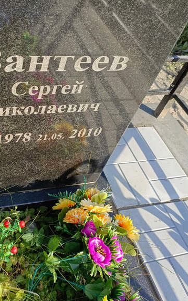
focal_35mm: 37
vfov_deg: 52.8
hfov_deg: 33.3
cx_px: 33
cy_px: 149
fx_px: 303
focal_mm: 4.76
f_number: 1.69
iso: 119
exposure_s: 1/535
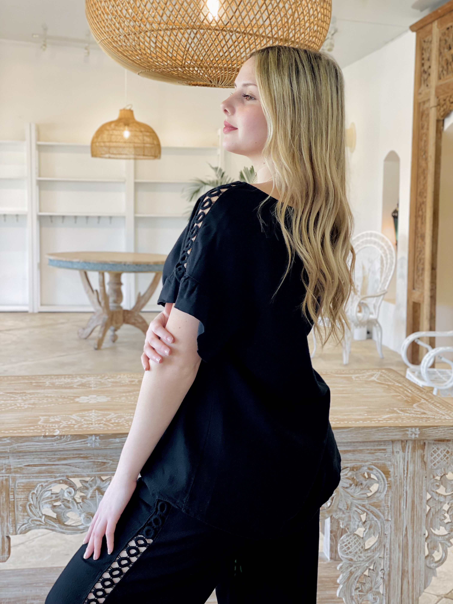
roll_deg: -2.1
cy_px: 302
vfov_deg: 36.8
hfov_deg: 28.0
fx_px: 907
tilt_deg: -5.2
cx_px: 226
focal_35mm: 52
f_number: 2
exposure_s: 1/100
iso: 40
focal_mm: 6
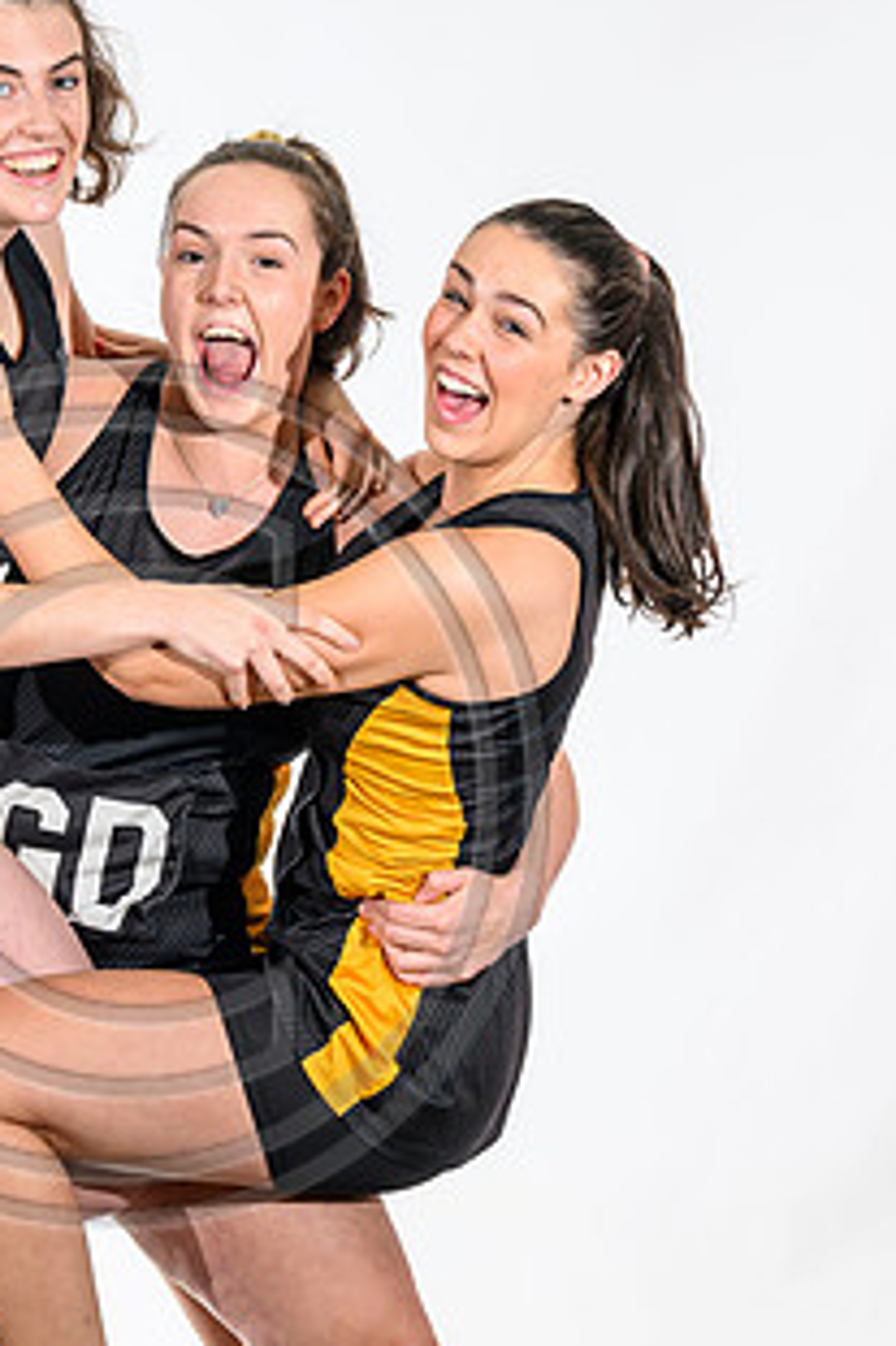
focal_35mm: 177
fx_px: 6615
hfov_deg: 7.7
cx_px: 26
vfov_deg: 11.6
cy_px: 810
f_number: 5
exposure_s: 1/160
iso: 320
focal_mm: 75
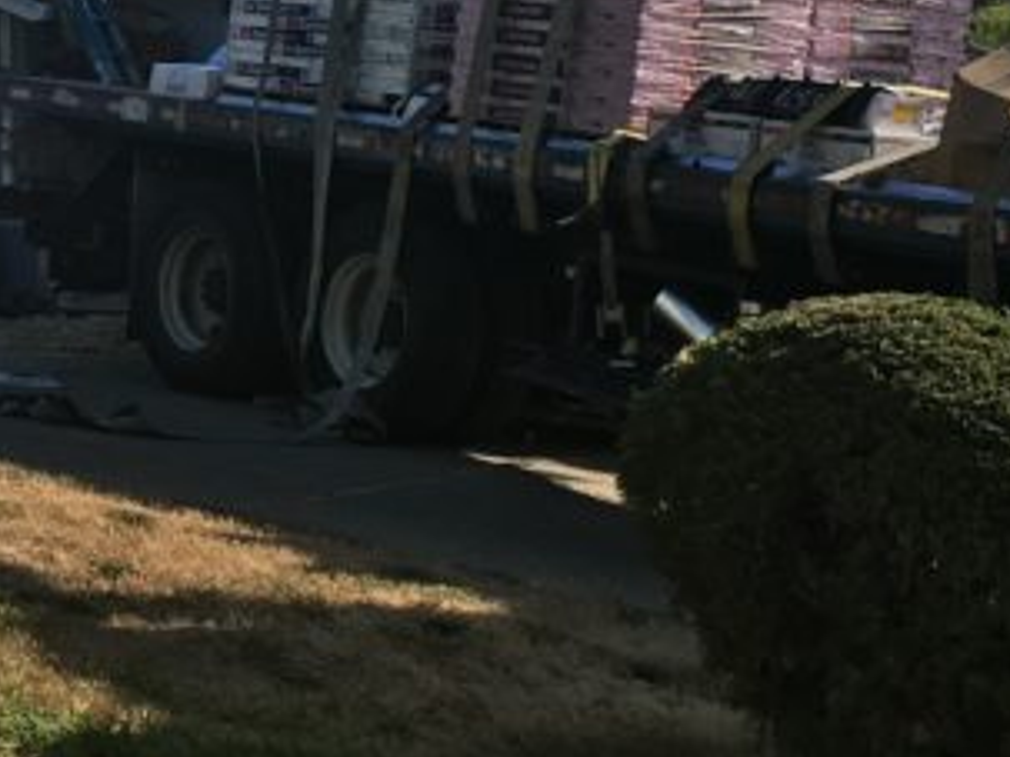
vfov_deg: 14.9
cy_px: 70
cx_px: -67
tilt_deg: +3.2
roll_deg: +0.0
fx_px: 2858
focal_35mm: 98
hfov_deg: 19.3
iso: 25
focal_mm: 4.15
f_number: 2.2
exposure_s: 1/1479
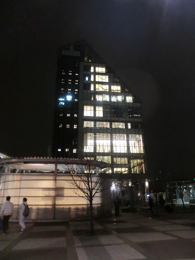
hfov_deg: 51.4
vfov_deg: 65.3
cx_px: 98
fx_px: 203
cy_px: 130
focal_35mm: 27
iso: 800
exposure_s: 1/15
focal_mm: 4.9
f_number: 3.2
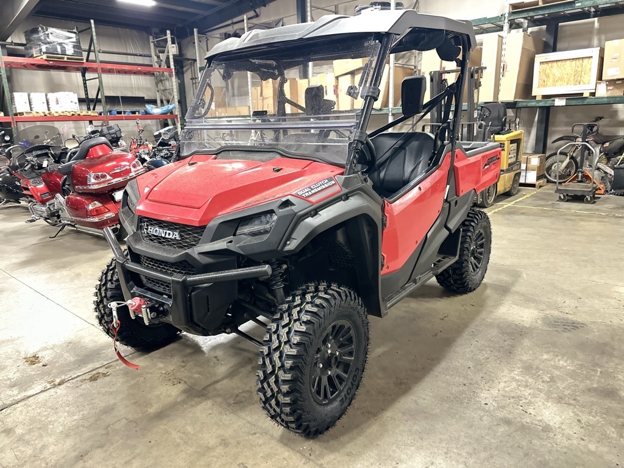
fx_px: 433
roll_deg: +1.5
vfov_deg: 56.8
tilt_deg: -14.1
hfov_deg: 71.6
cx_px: 312
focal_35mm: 24
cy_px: 234
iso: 800
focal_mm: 6.86
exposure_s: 1/30
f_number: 1.78
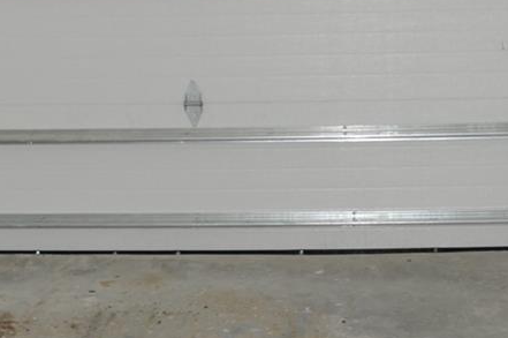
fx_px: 1381
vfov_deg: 13.4
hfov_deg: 20.8
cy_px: -104
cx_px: 255
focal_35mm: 98
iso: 200
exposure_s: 1/60
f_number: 5
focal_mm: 18
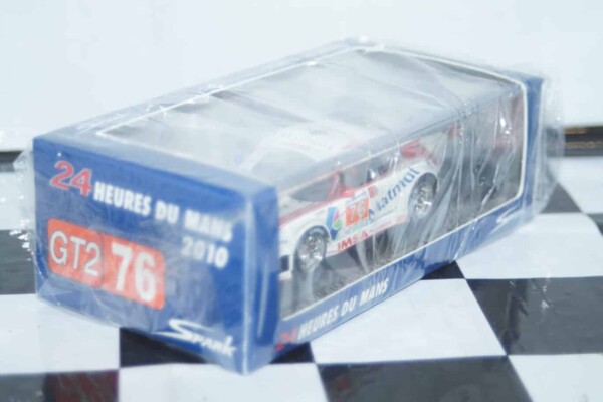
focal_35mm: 90
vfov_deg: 15.2
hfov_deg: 22.6
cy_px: 201
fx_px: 1507
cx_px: 302
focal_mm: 60
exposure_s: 1/125
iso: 500
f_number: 5.6
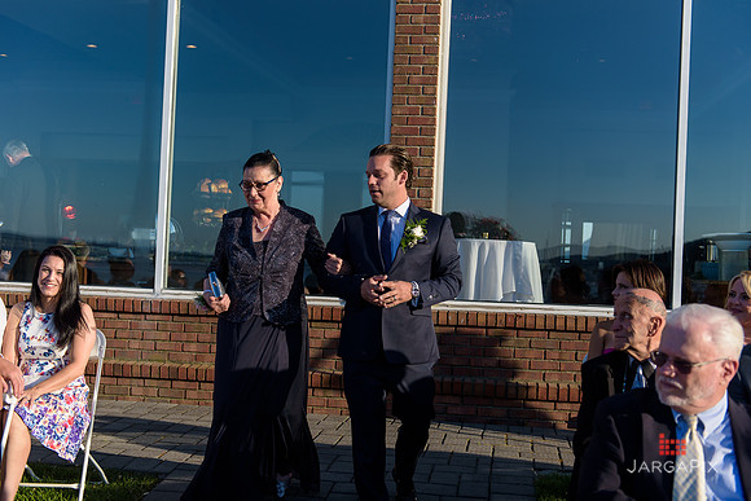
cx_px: 376
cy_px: 250
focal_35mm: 45
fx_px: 939
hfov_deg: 43.6
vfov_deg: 29.9
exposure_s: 1/1600
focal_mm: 45
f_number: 3.2
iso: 200
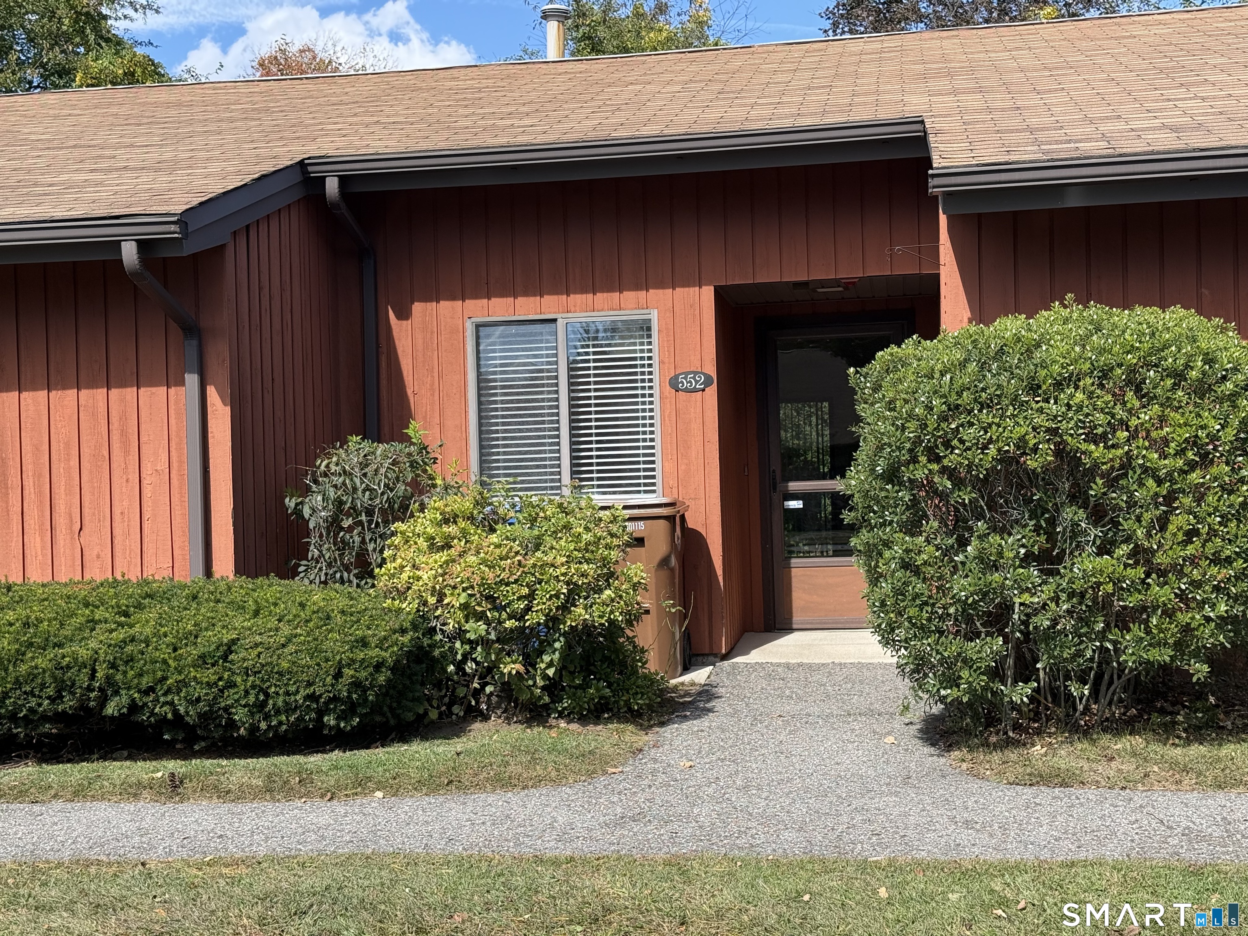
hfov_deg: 39.7
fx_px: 1731
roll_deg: +1.8
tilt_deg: +0.1
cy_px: 468
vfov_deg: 30.3
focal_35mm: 48
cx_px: 624
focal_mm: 6.76
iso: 80
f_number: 1.78
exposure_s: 1/2088
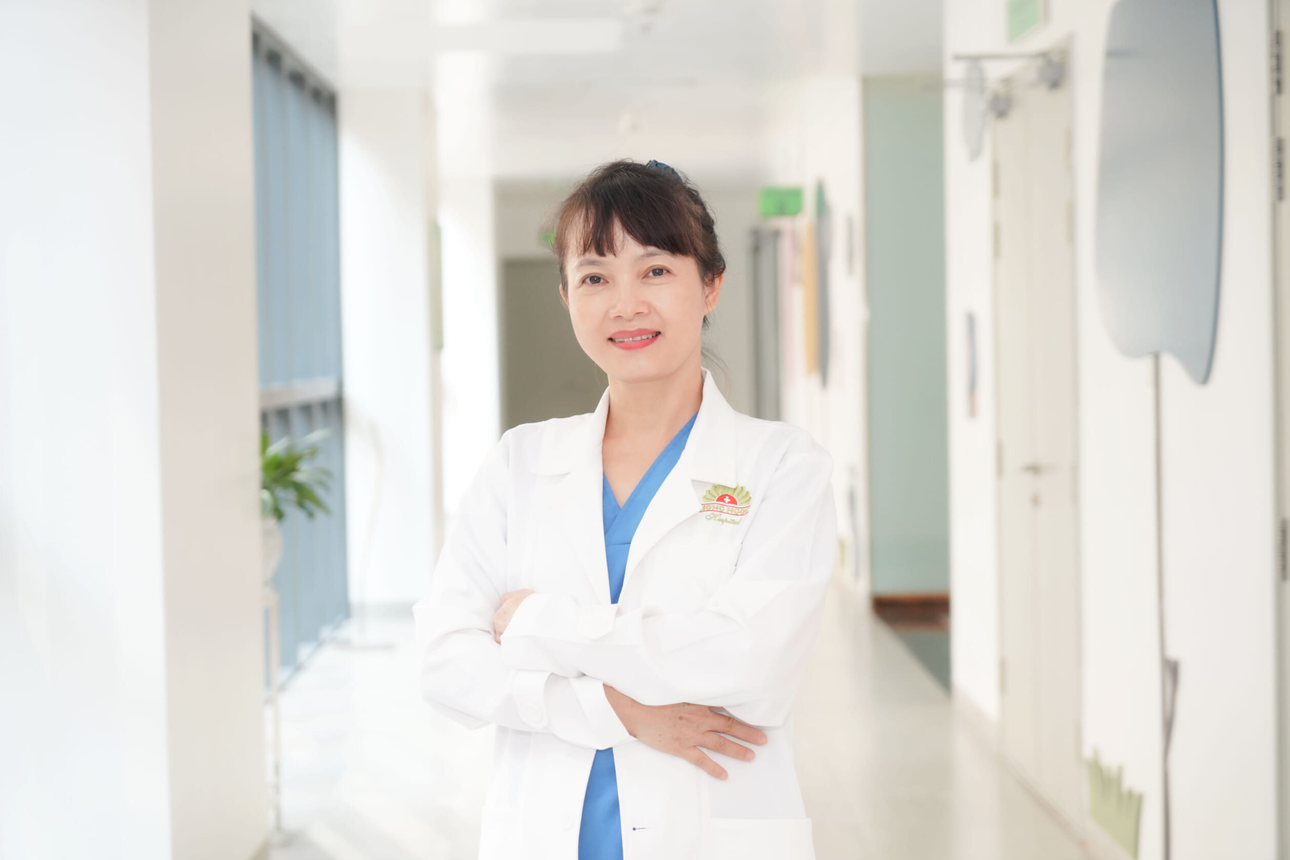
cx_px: 651
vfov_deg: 19.2
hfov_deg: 28.5
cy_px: 431
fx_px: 2544
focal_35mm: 71
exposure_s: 1/200
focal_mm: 70
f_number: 4
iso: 1250
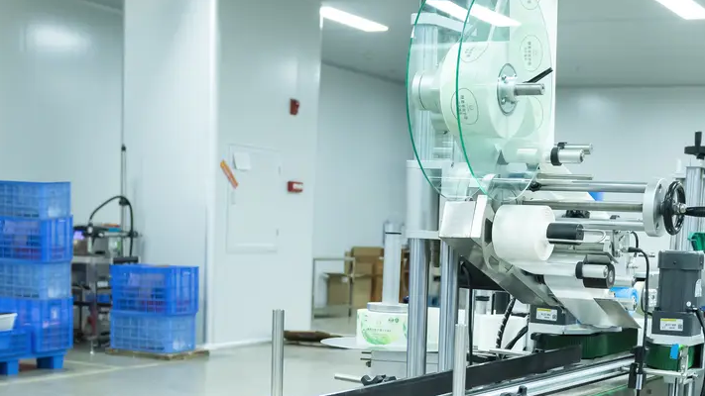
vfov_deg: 17.9
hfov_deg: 31.8
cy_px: 382
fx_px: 1234
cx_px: 418
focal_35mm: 66
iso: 800
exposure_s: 1/125
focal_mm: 28
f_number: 4.5
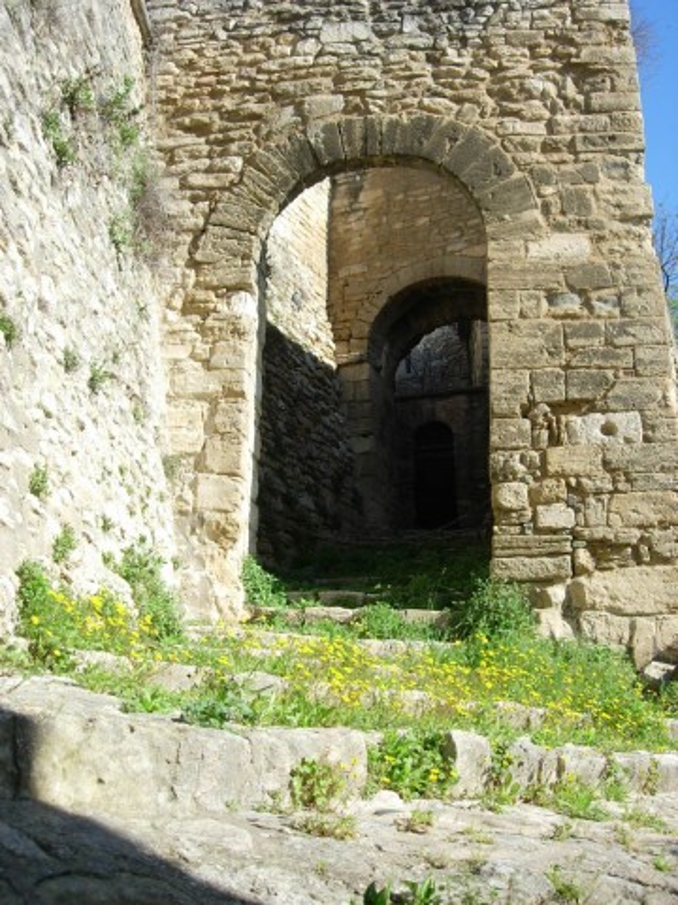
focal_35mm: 38
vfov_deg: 49.0
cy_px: 452
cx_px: 339
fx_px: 992
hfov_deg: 37.7
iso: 64
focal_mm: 7.8
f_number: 2.8
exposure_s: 1/745
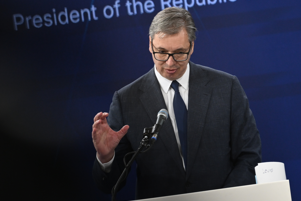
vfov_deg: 3.0
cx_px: 90
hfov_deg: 4.5
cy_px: 106
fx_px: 3838
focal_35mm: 459
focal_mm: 200
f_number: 4
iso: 1000
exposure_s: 1/400
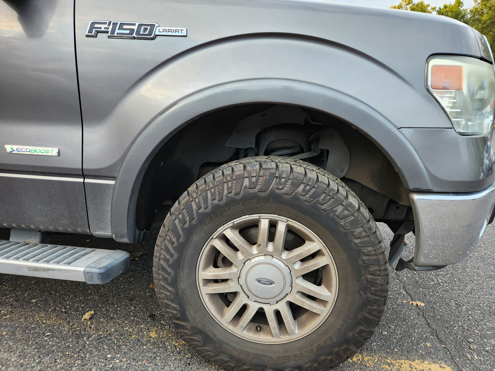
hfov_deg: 73.9
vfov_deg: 58.9
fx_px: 329
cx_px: 248
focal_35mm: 23
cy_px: 186
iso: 100
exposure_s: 1/180
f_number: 1.8
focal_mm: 5.4
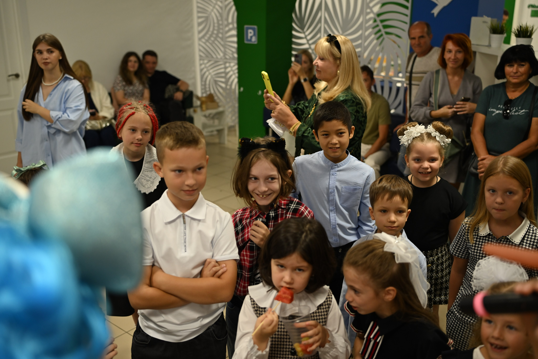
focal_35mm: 37
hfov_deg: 51.9
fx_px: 553
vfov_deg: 35.9
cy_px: 180
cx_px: 269
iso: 640
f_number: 2.2
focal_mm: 37
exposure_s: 1/389
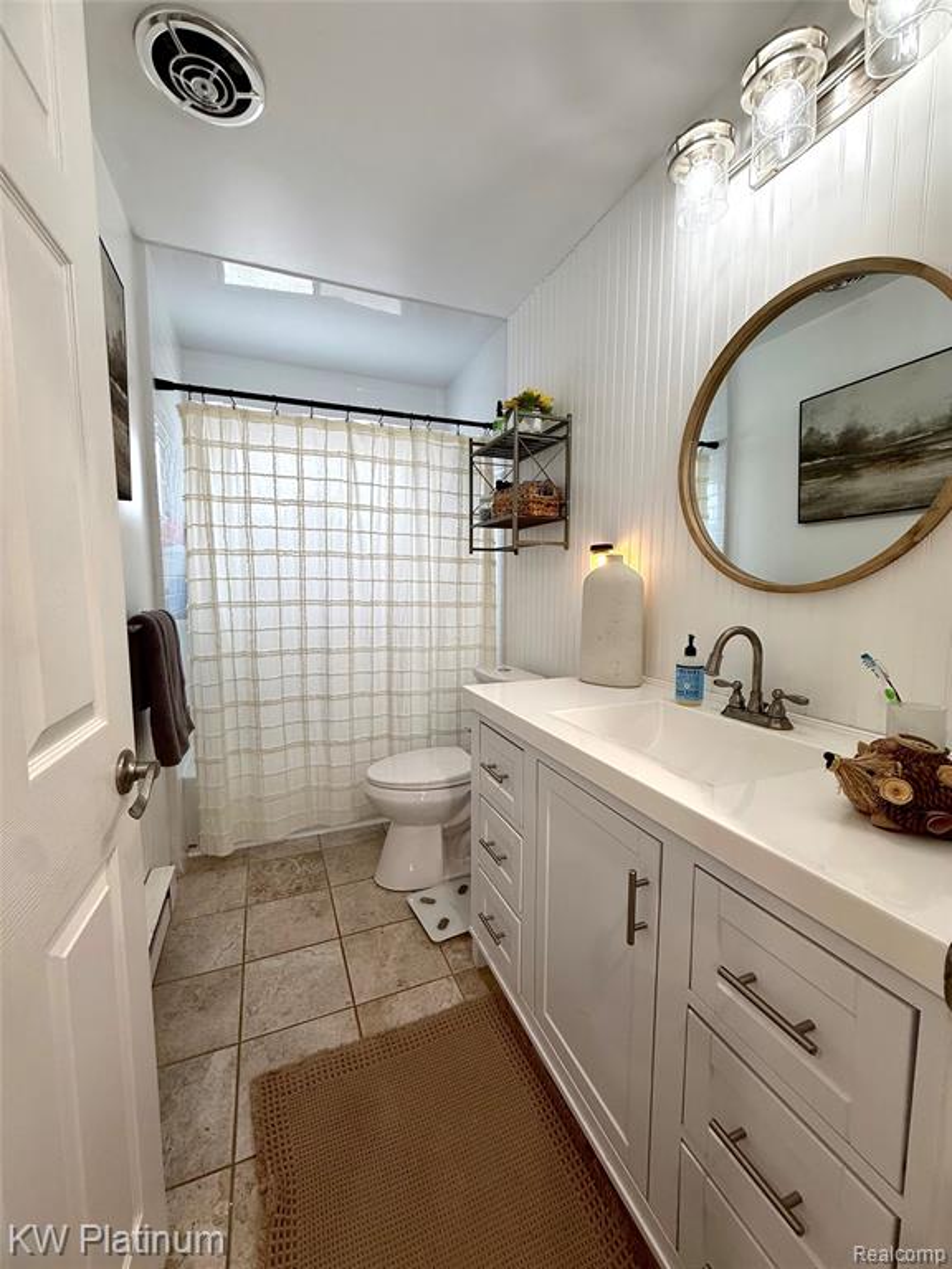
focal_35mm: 14
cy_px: 634
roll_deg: +0.3
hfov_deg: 85.7
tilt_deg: -4.6
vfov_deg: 102.1
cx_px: 476
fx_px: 513
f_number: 2.2
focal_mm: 2.22
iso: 125
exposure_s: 1/120
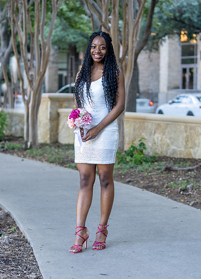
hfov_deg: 13.4
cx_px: 93
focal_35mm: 108
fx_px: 857
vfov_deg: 18.5
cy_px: 143
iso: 640
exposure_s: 1/320
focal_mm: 70
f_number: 2.8
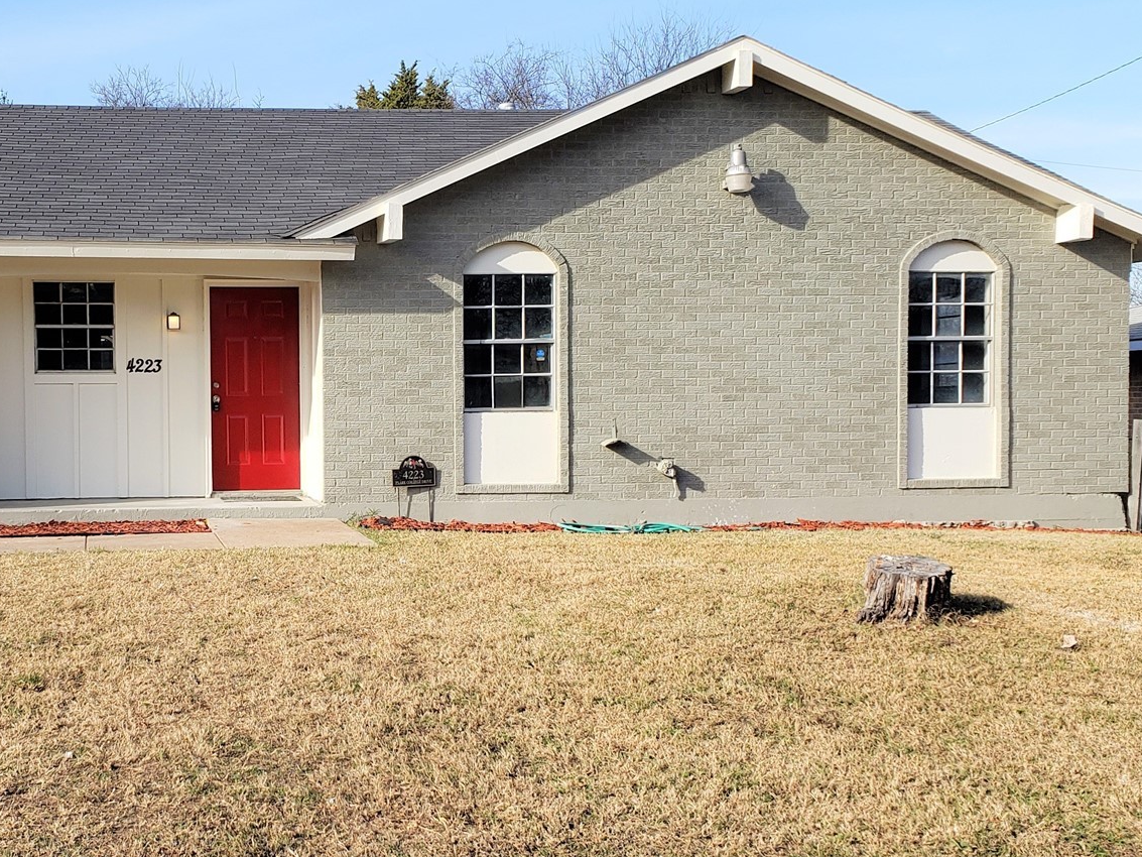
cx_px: 276
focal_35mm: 47
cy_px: 451
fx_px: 1551
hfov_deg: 39.3
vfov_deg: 30.9
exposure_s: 1/873
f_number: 2.4
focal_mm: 4.3
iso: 50
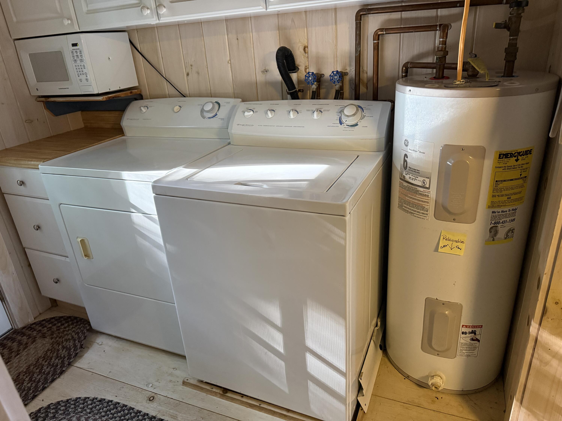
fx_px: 390
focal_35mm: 24
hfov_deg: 71.6
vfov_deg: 56.8
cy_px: 210
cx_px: 281
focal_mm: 6.76
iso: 500
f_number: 1.78
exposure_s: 1/60
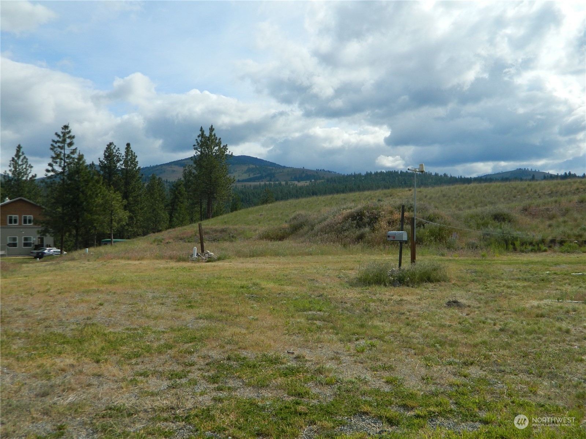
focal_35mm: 35
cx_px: 293
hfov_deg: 52.6
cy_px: 220
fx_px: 593
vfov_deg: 40.7
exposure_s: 1/200
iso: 80
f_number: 9.4
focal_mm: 6.2
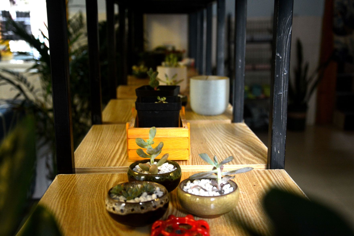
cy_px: 118
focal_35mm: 45
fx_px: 442
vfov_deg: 29.9
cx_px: 177
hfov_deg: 43.6
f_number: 4.2
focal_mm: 30
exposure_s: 1/50
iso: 640
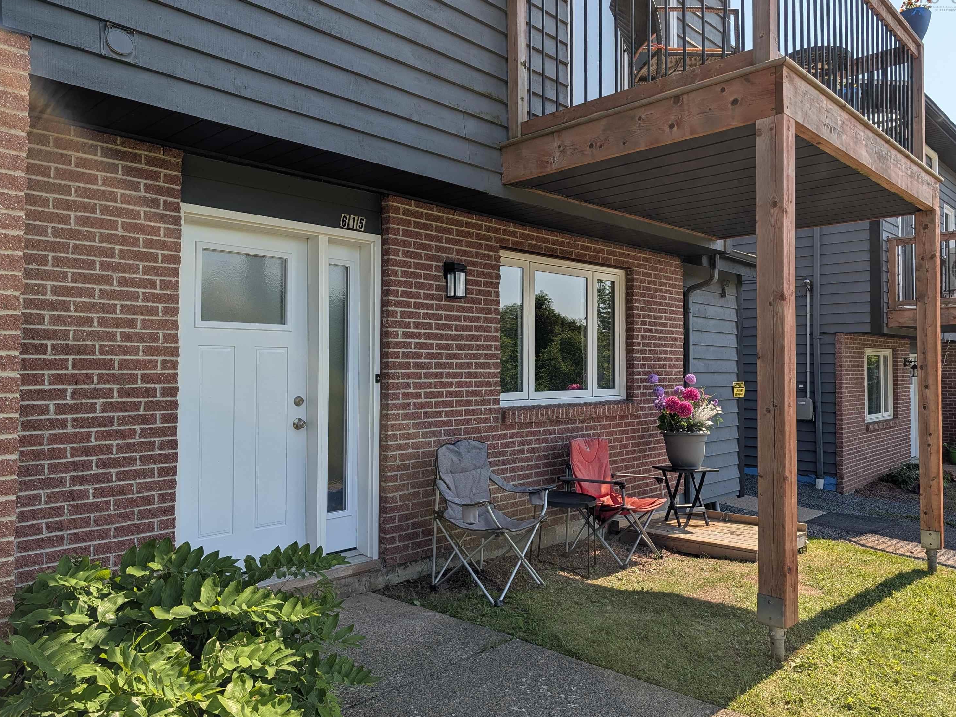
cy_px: 354
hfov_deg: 69.4
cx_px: 478
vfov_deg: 54.9
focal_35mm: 25
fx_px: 690
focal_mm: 6.9
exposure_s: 1/822
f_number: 1.68
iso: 18
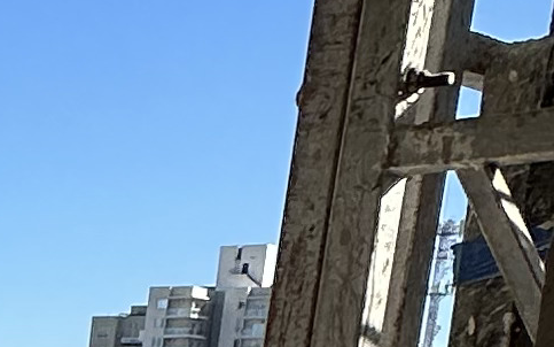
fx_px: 1872
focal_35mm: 124
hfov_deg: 13.1
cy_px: 831
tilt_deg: -10.7
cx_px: -740
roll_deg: -2.5
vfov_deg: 9.4
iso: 50
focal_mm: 2.22
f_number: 2.2
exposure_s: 1/1575
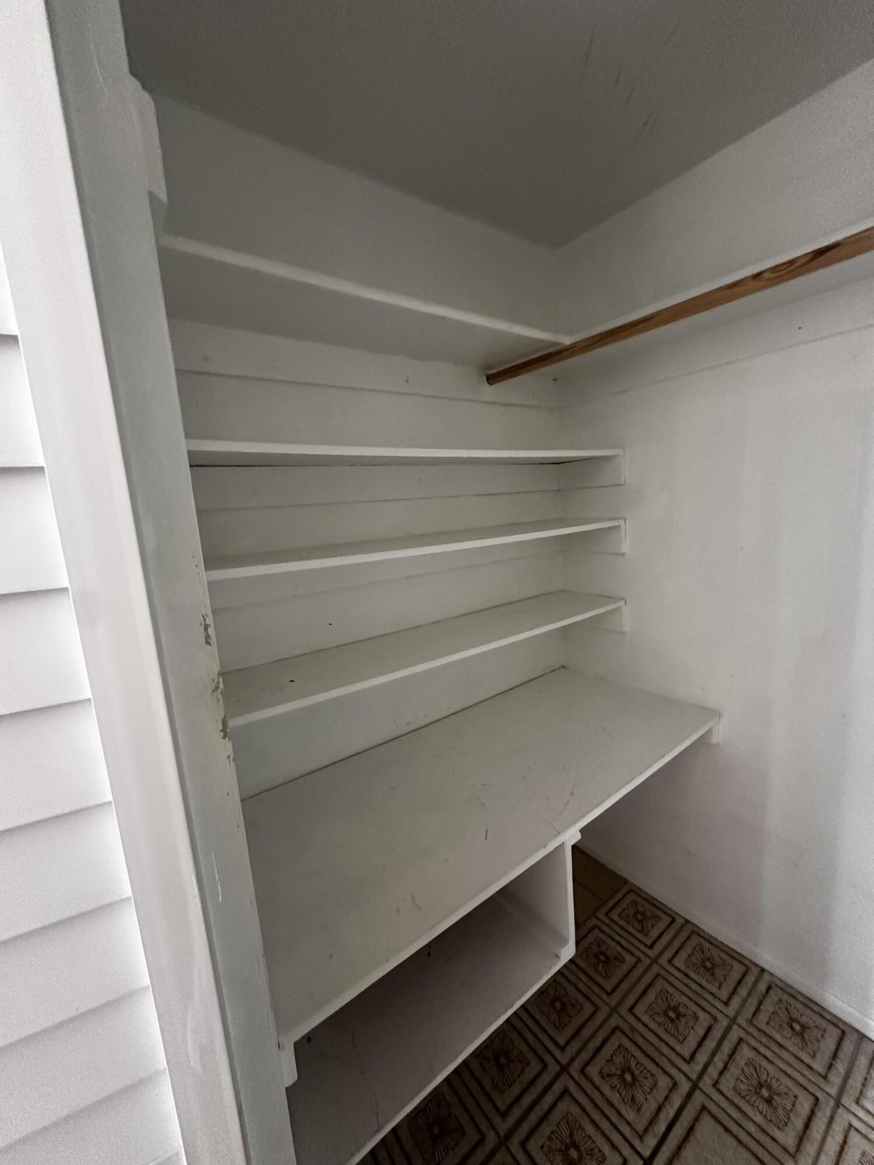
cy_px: 582
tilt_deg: -7.3
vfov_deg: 102.1
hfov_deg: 85.7
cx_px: 437
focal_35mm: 14
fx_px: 471
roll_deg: +3.1
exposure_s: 1/60
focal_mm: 2.22
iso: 640
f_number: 2.2
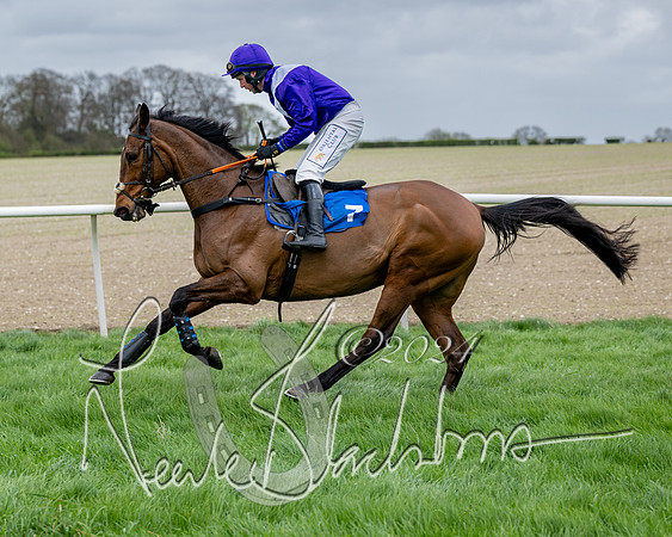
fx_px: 2497
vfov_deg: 12.3
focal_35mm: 126
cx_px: 250
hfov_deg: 15.3
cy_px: 297
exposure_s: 1/1600
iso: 400
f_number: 4
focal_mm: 89
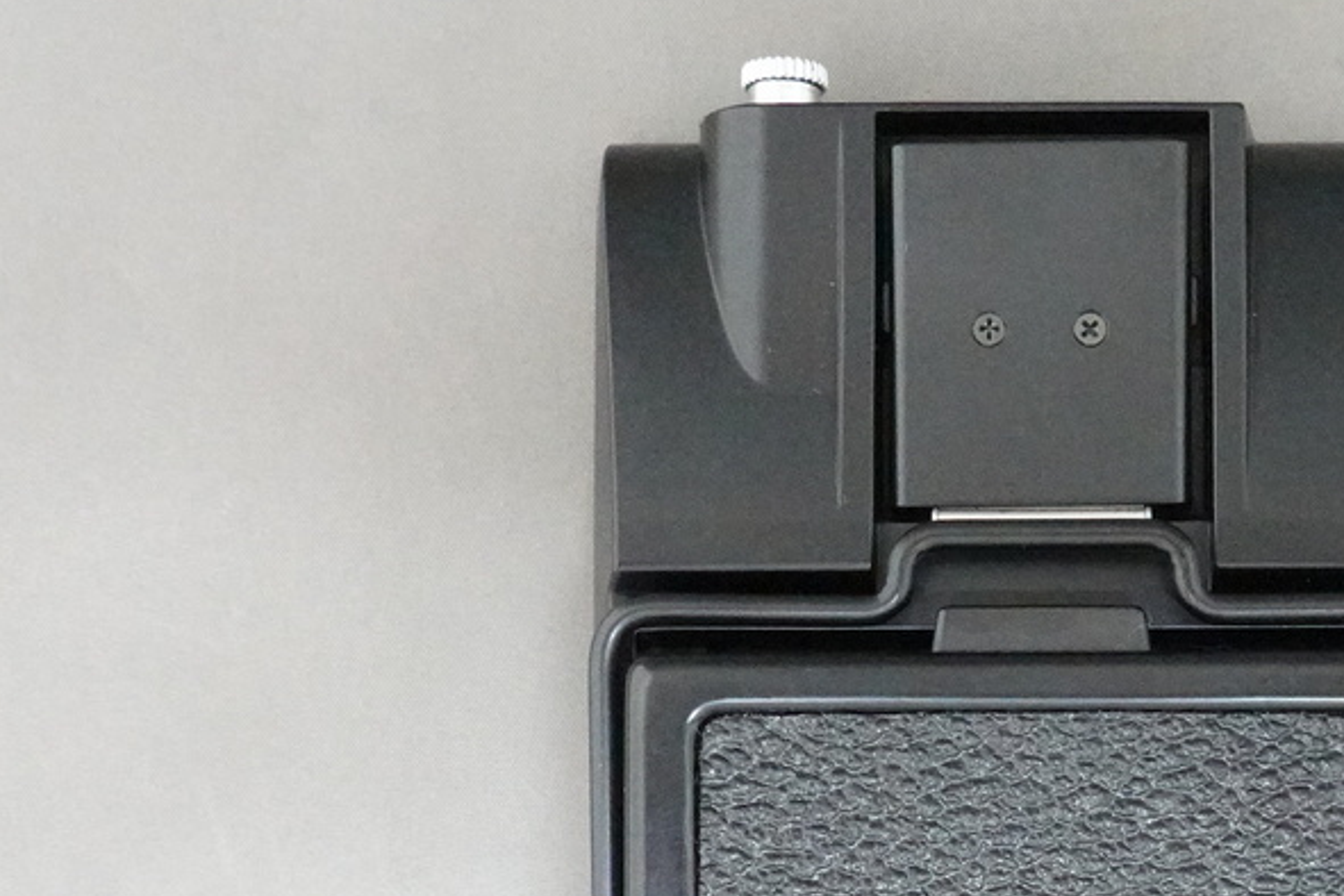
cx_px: 1055
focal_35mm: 69
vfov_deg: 19.5
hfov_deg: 28.7
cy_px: 766
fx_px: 2576
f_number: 8
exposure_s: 1/30
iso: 6400
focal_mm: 12.51
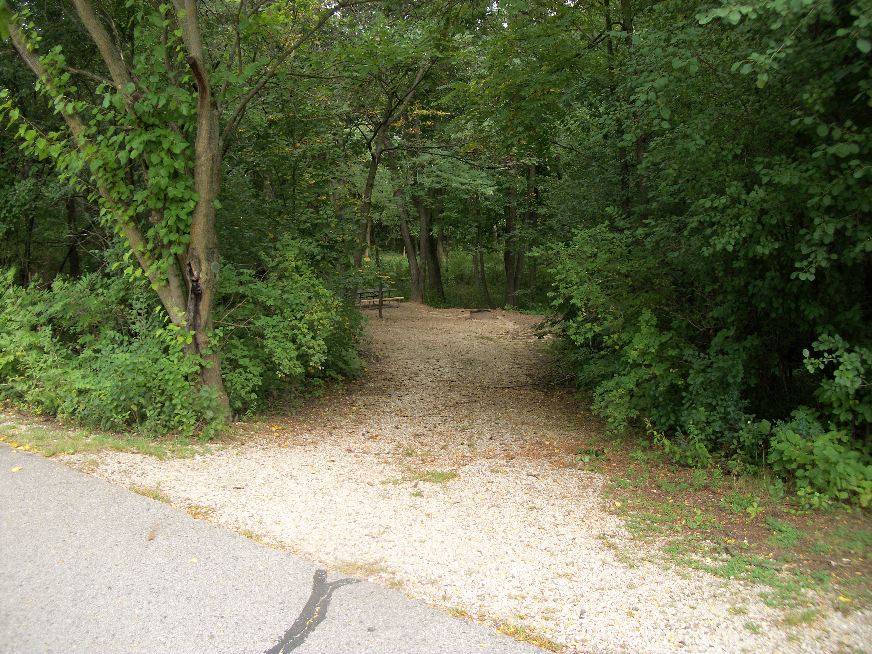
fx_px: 806
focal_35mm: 32
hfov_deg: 56.8
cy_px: 327
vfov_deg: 44.2
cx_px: 436
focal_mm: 5.7
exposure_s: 1/200
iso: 80
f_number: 2.9
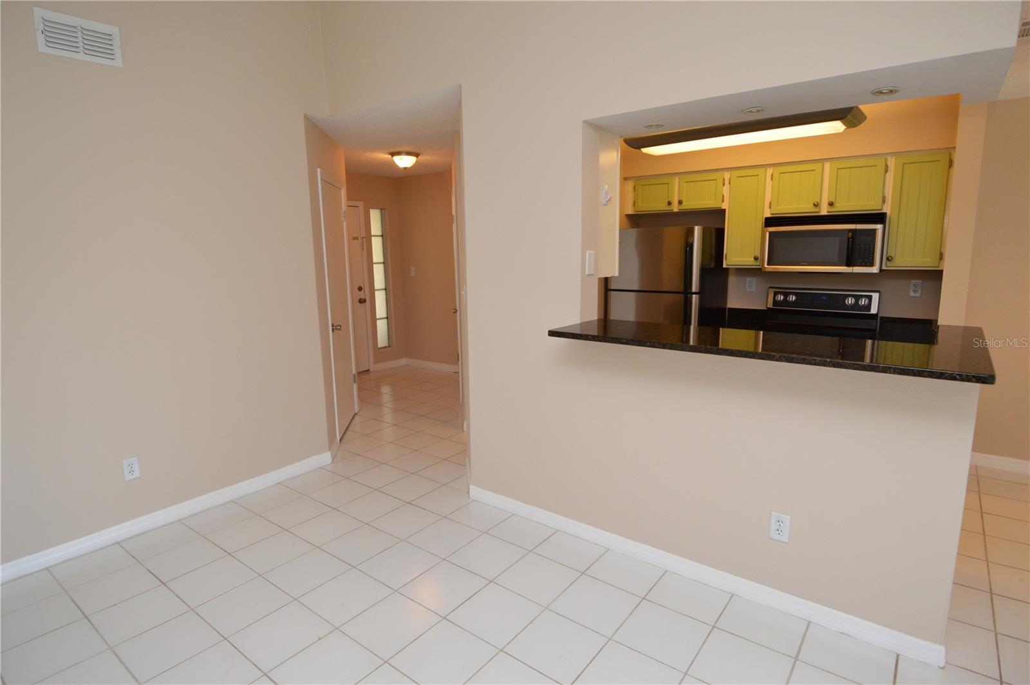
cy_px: 342
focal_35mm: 18
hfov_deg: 90.1
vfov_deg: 67.3
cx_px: 515
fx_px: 514
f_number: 4
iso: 400
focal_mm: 12
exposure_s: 1/60
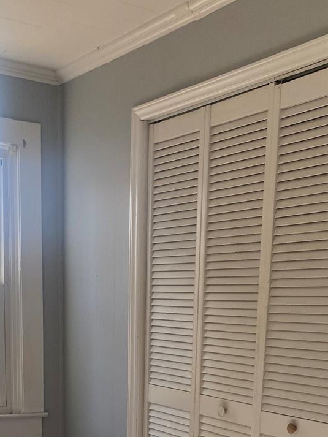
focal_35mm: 56
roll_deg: -2.2
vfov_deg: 31.4
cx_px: 174
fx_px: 707
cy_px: 452
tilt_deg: -11.5
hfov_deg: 26.1
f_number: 1.8
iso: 32
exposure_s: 1/197
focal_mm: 4.25
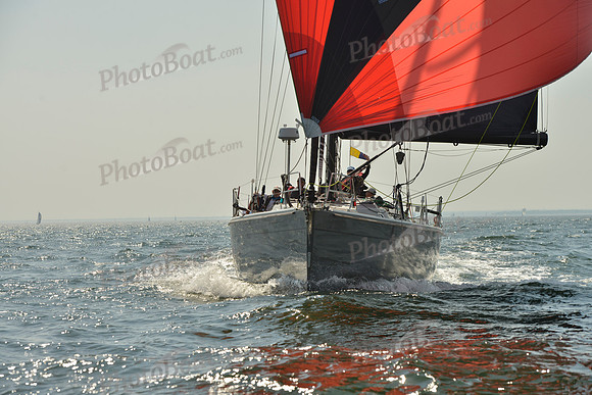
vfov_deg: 11.8
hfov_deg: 17.6
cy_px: 198
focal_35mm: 116
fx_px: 1908
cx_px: 296
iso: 200
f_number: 8
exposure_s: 1/1250
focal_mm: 116
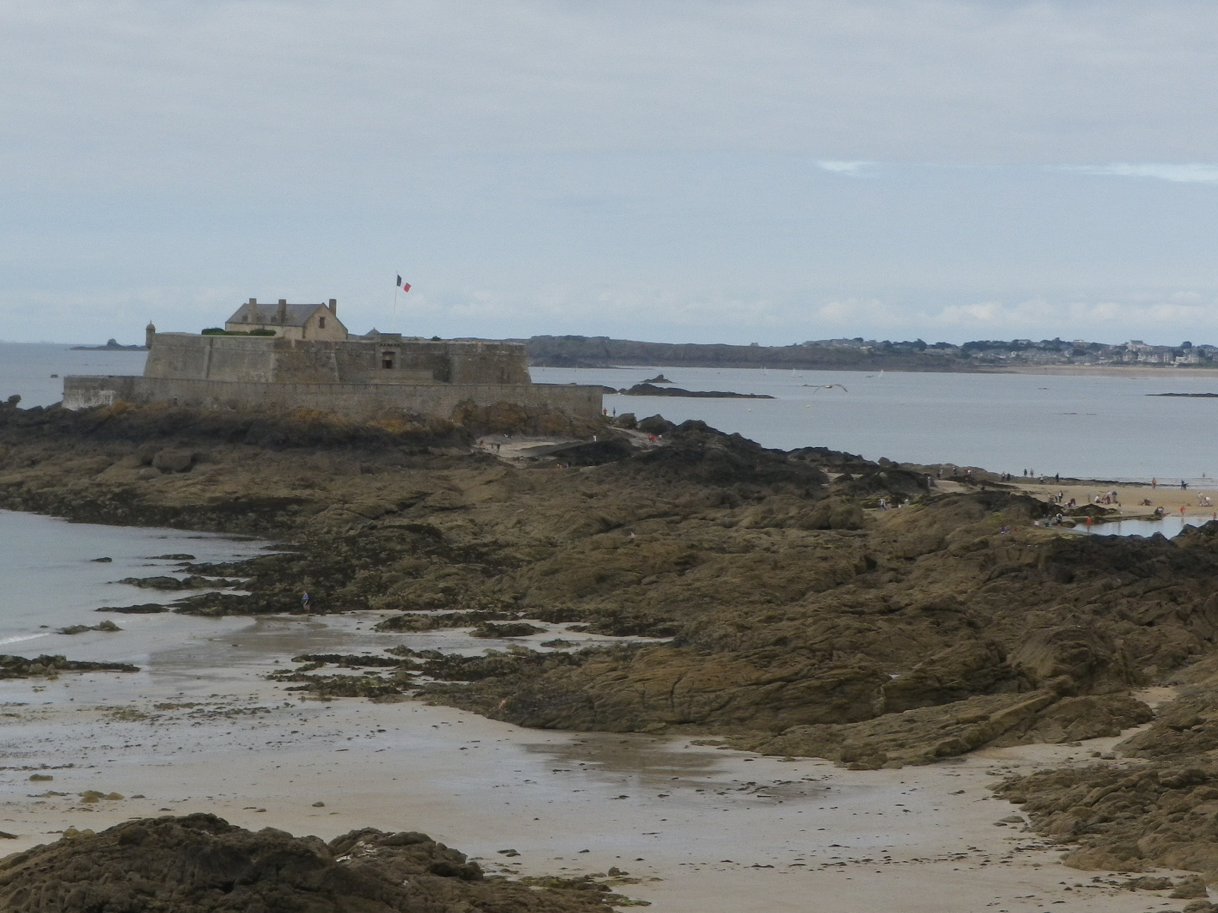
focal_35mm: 101
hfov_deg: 19.4
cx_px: 481
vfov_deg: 14.6
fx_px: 3553
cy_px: 405
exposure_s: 1/500
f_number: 4.8
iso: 100
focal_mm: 14.1
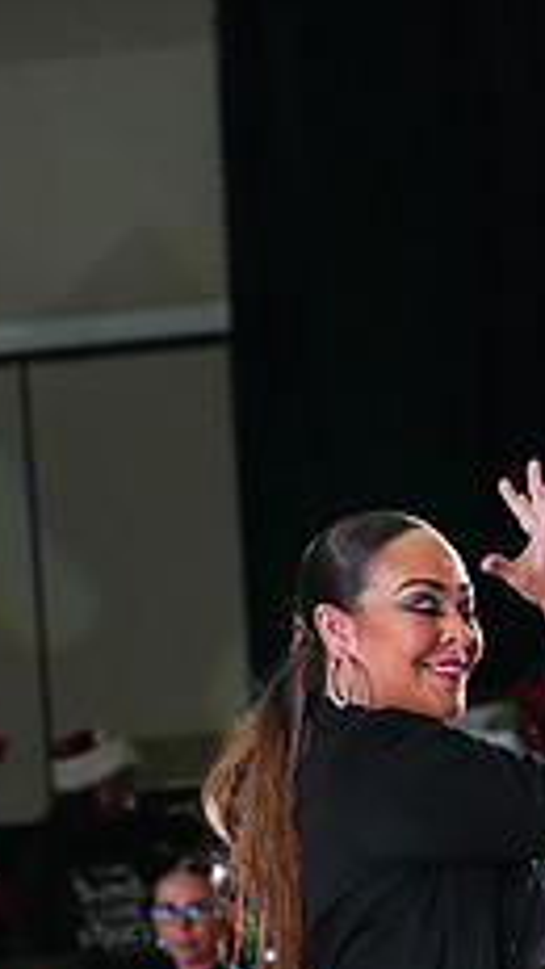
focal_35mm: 339
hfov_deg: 3.6
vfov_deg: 6.3
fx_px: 8706
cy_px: 1175
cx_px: 677
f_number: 6.3
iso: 8000
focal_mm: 129
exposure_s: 1/400
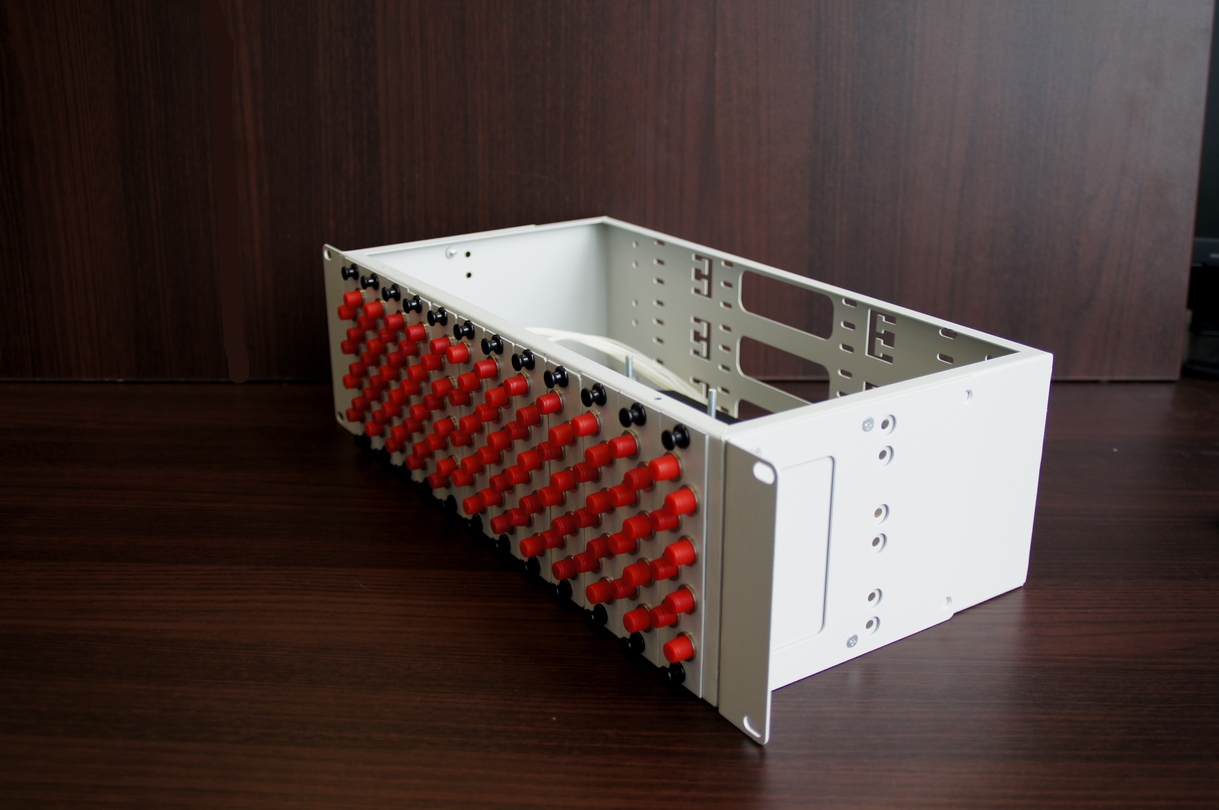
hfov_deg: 53.2
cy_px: 405
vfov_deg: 36.8
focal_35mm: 36
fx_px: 1218
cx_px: 610
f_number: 3.5
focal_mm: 24
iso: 200
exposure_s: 1/40
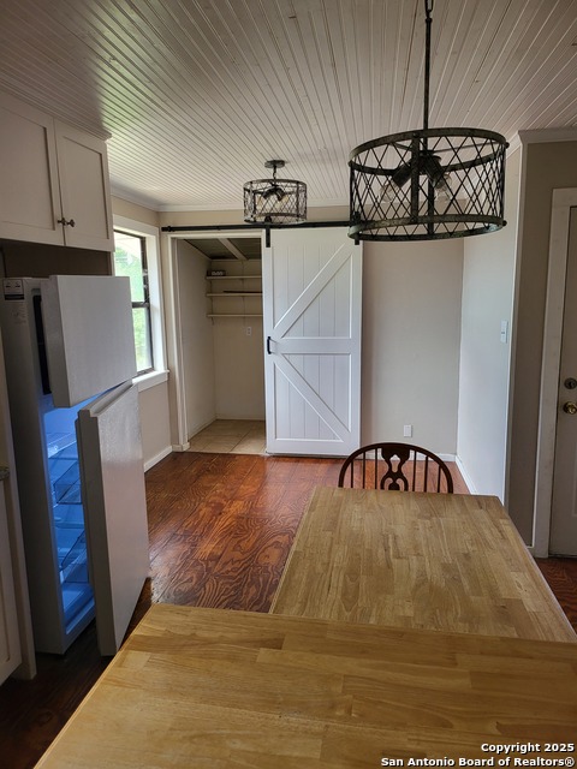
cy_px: 384
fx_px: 533
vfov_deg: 71.6
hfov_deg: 56.8
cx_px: 288
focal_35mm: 24
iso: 200
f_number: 1.8
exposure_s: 1/120
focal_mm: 5
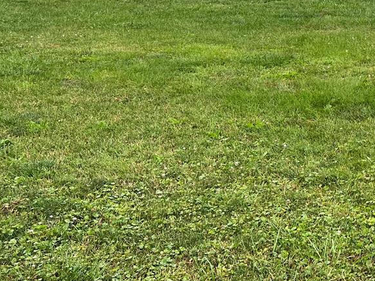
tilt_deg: -9.8
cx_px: 424
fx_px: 780
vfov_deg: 20.2
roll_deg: -1.3
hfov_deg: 24.9
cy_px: 54
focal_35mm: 72
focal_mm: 5.7
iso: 50
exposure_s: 1/1029
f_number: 1.5
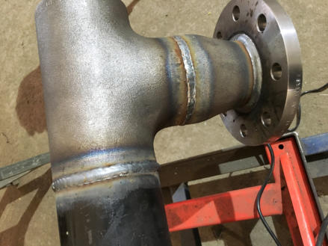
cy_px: 123
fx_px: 275
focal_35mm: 29
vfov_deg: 48.2
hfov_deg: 61.7
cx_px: 164
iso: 200
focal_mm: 4.15
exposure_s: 1/17
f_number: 2.2
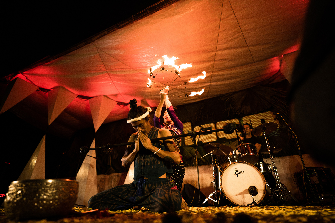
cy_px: 112
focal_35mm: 20
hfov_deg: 84.0
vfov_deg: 61.9
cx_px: 168
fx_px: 186
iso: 1000
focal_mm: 20
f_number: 1.8
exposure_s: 1/320
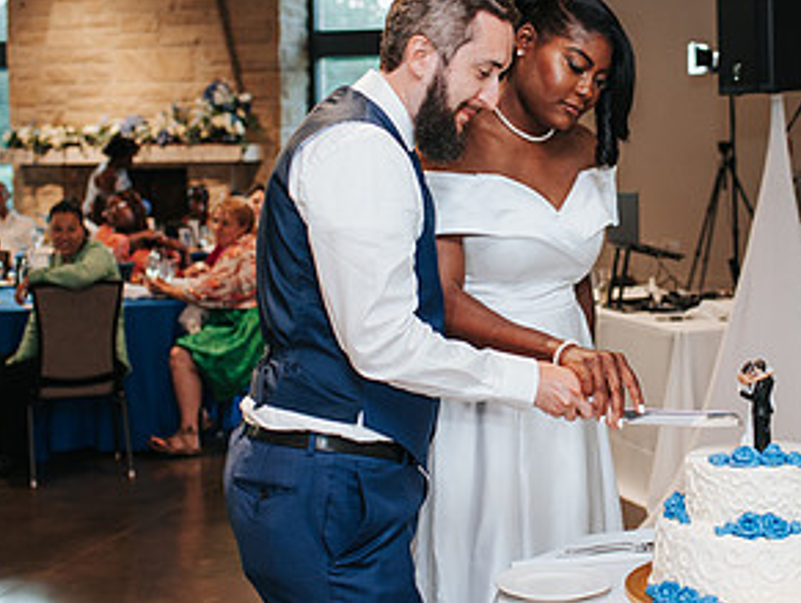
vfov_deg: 22.0
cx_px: 584
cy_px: 257
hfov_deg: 28.6
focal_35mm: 67
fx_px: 1552
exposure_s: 1/160
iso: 800
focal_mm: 35
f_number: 2.8
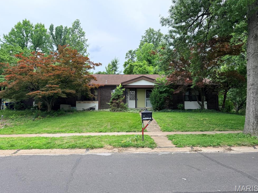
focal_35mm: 25
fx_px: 186
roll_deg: -0.2
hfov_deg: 69.4
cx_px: 127
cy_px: 93
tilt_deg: +3.8
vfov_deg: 54.9
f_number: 1.78
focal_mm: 6.76
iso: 100
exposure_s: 1/2110
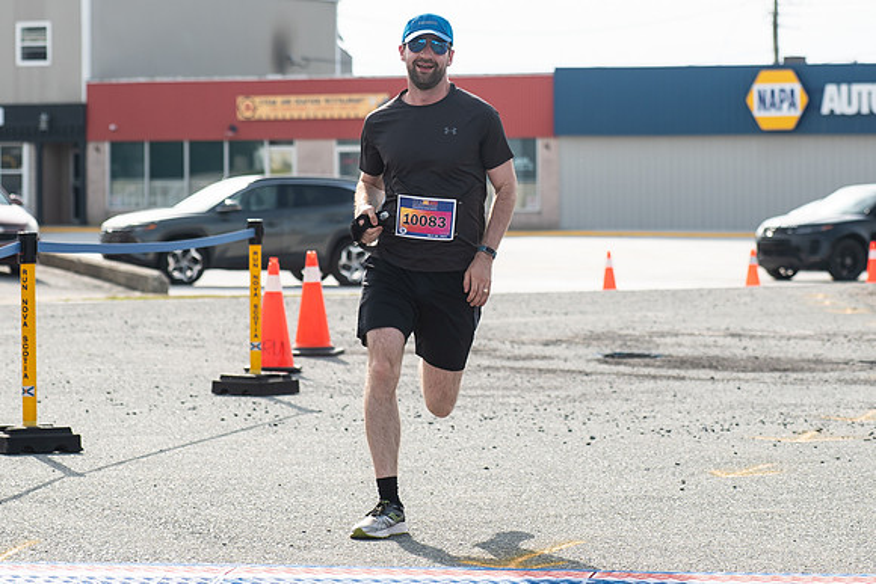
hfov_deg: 13.9
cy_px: 134
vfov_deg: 9.3
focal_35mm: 148
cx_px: 438
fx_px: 3590
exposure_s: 1/2000
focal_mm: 82
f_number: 4.5
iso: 250
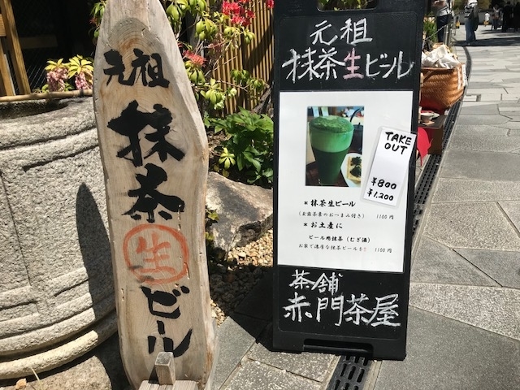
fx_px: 421
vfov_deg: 49.7
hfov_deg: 63.4
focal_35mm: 28
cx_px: 260
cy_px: 195
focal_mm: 3.99
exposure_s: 1/3096
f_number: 1.8
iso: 20
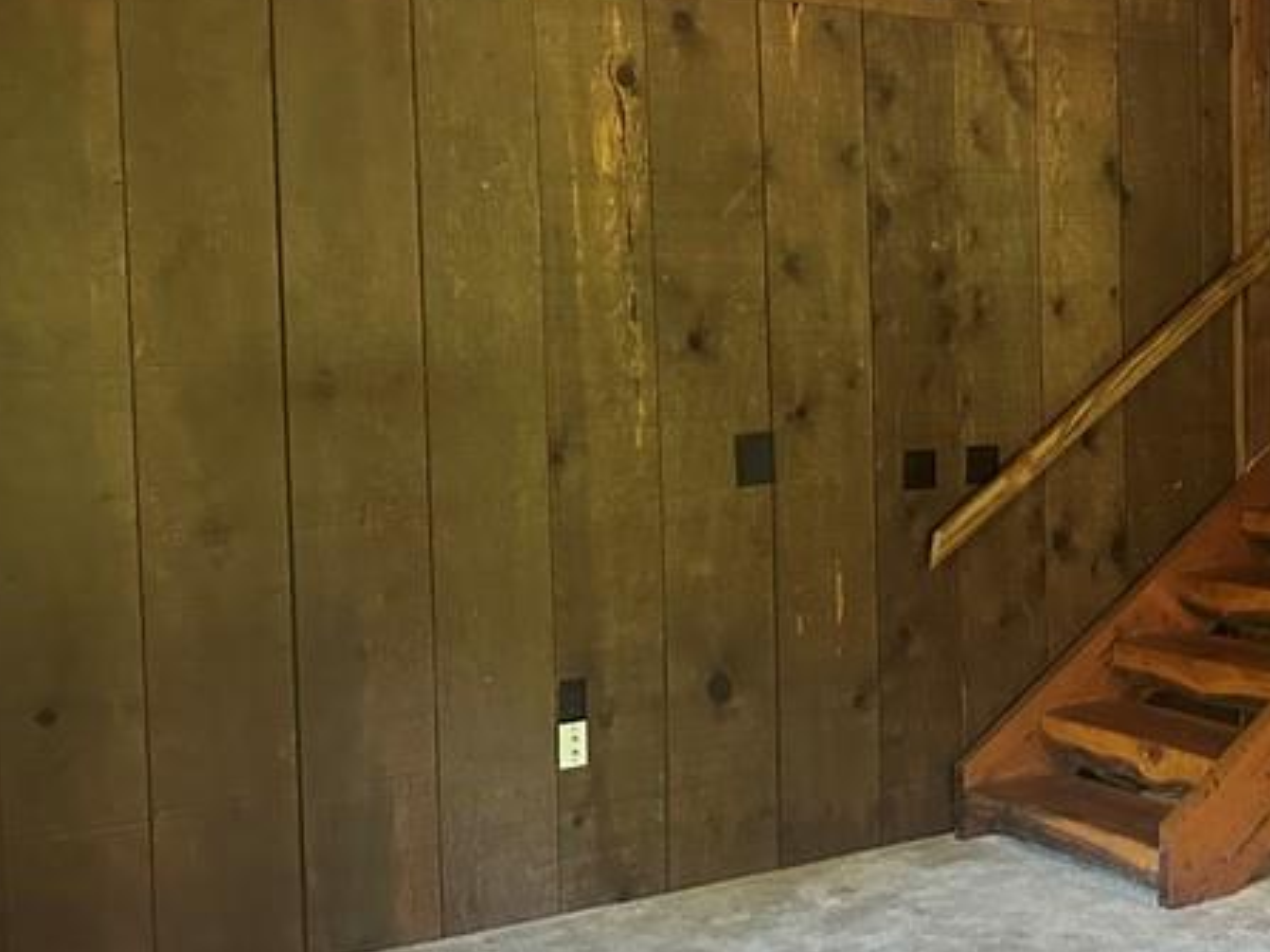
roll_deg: +0.9
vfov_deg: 26.5
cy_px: 412
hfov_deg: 32.5
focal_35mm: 55
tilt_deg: -3.6
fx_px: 2017
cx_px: 1227
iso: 800
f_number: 1.78
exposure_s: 1/40
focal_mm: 6.86
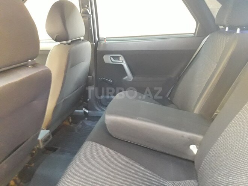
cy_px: 93
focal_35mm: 28
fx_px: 201
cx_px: 124
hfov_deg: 63.4
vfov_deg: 49.7
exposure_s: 1/17
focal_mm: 3.7
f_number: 1.9
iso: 640
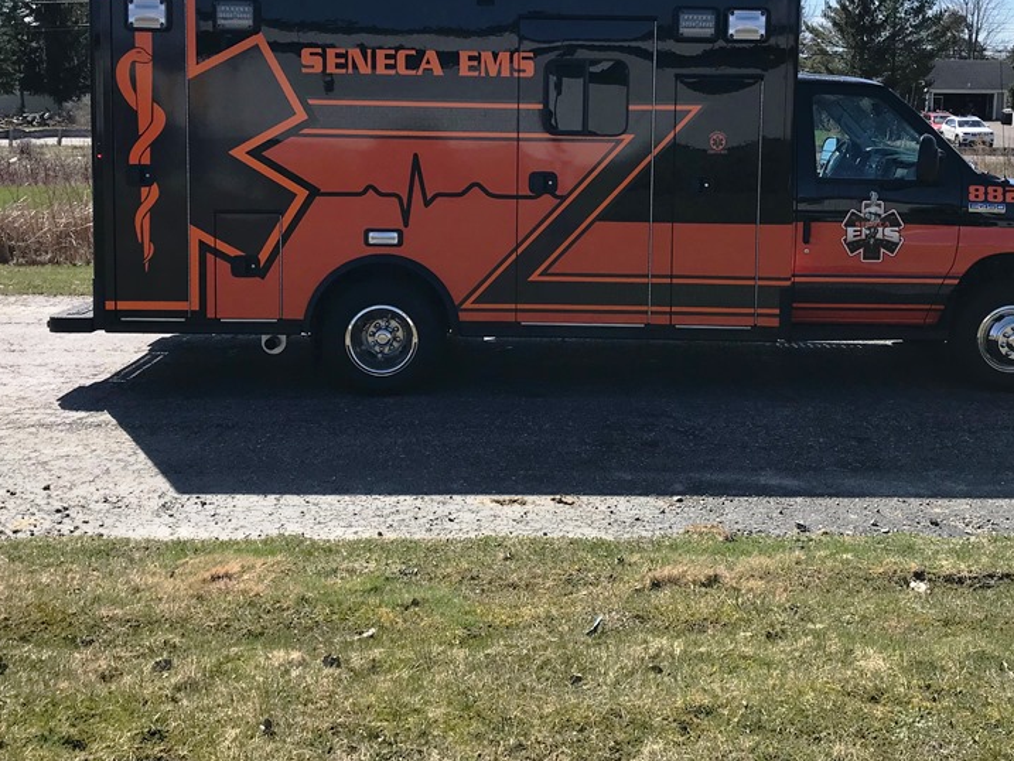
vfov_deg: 35.5
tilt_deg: -7.0
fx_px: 1172
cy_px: 242
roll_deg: -0.9
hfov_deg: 46.7
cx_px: 549
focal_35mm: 40
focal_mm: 3.99
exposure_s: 1/2519
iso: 20
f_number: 1.8
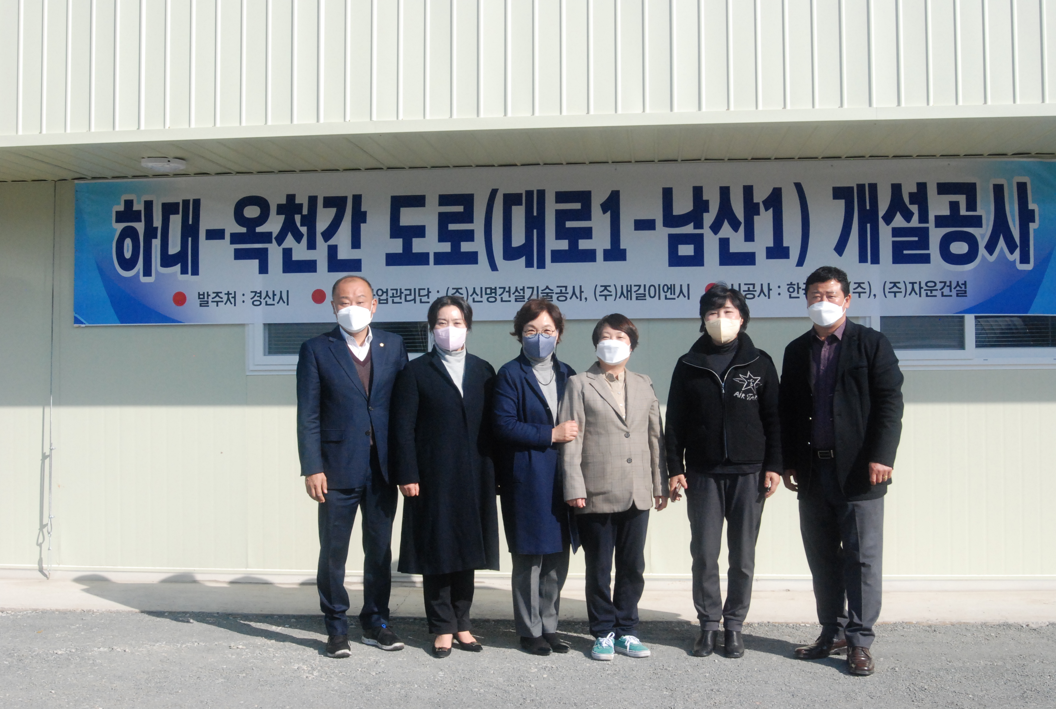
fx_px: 1146
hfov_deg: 49.5
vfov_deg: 34.4
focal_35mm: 39
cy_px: 354
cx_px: 528
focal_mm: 26
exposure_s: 1/800
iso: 1250
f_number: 14
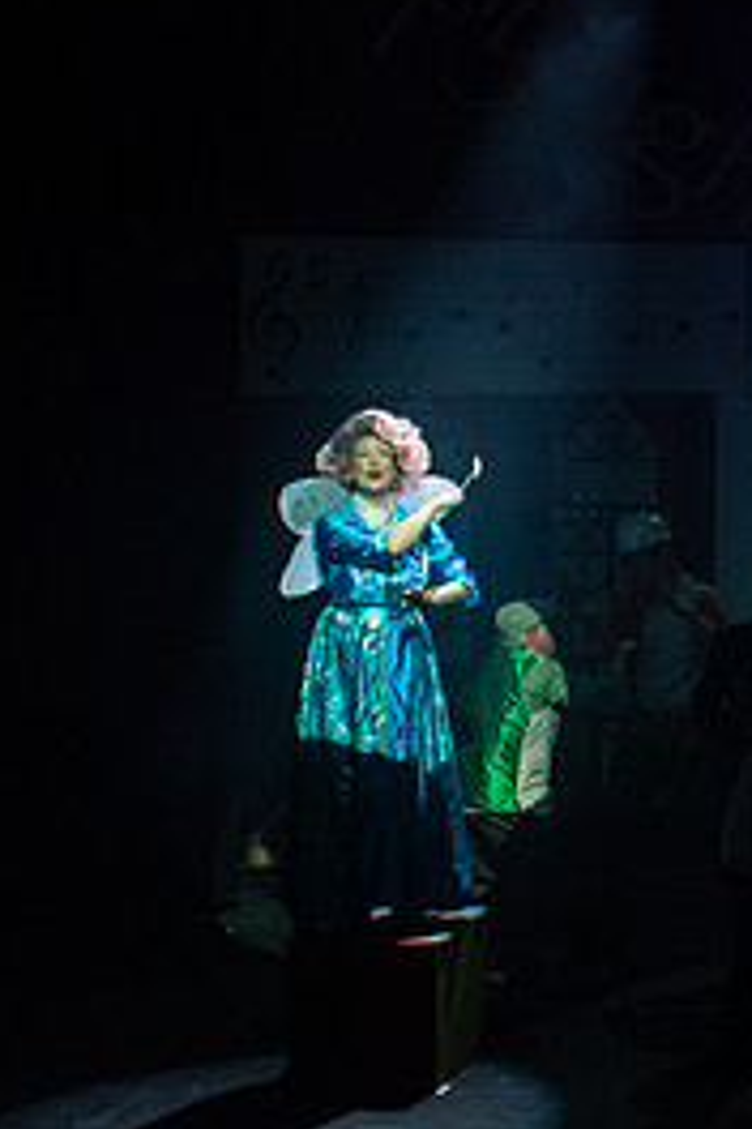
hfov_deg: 15.3
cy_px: 391
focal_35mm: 76
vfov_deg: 26.5
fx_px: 2381
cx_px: 1378
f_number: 8
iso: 1600
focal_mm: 24
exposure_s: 1/60
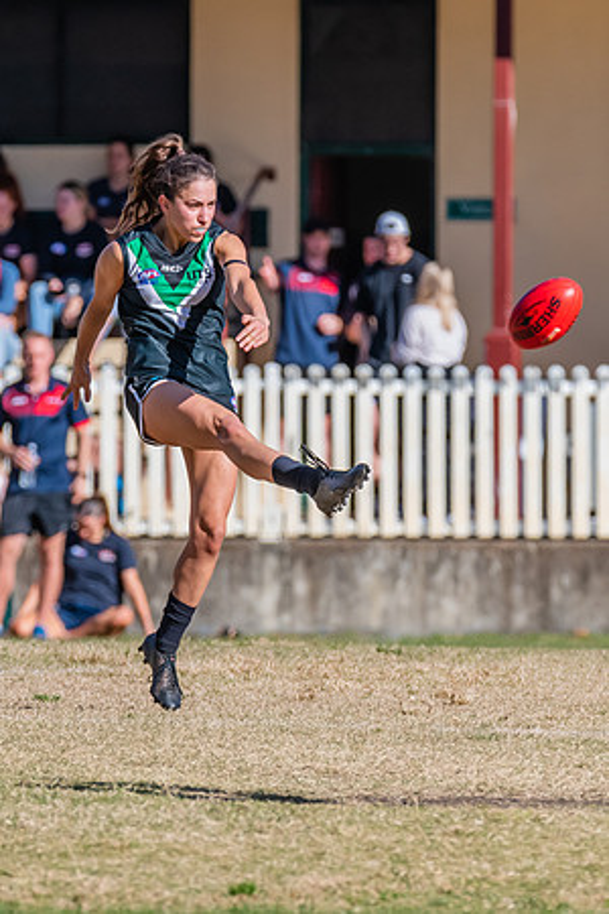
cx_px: 173
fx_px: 20538
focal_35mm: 809
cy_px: 446
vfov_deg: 2.5
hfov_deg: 1.7
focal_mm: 420
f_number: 10
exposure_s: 1/1600
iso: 800
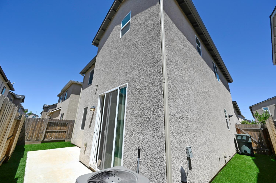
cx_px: 138
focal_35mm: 14
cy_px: 92
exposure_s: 1/400
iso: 100
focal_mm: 14
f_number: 7.1
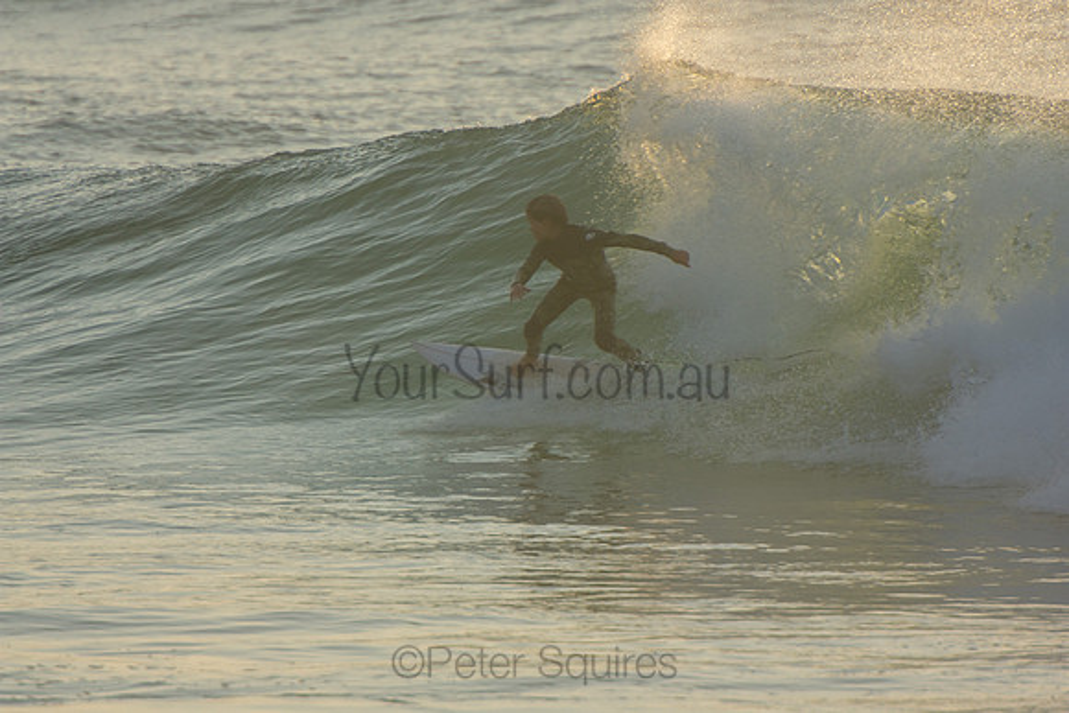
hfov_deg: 3.4
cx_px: 534
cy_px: 356
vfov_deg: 2.3
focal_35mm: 600
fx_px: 17820
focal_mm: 400
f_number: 5.6
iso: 220
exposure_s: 1/800
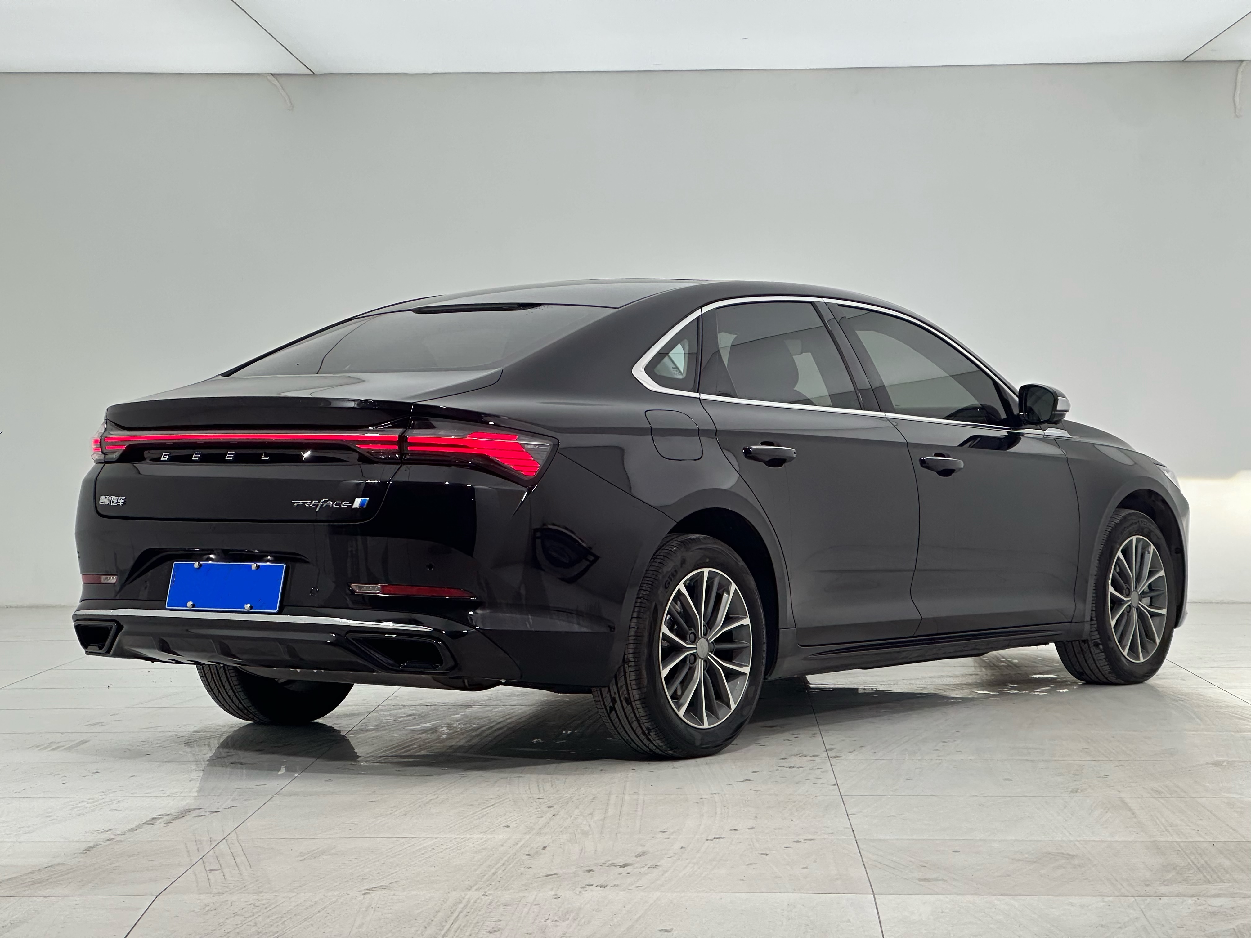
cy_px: 469
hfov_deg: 25.3
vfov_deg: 19.1
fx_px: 2783
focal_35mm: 77
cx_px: 626
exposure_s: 1/100
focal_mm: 9
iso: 80
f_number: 2.8
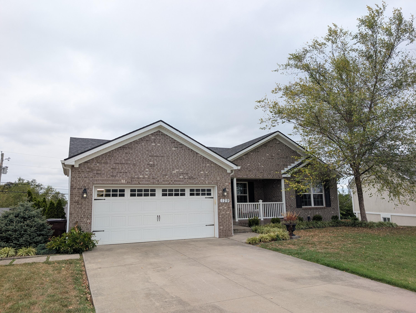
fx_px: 289
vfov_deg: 56.9
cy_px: 156
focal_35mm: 24
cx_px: 208
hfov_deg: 71.5
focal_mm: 6.9
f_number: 1.68
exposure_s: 1/367
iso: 24
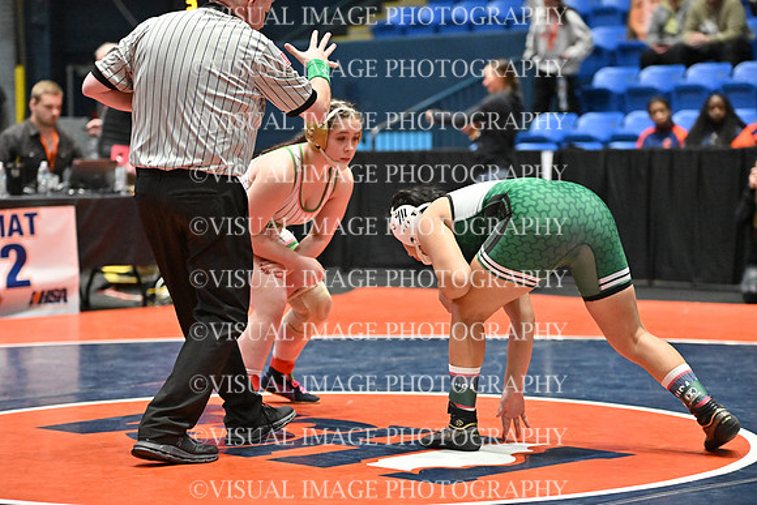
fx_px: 2356
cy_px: 252
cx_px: 378
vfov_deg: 12.2
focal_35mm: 112
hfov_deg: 18.3
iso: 6400
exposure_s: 1/1250
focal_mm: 112
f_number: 2.8
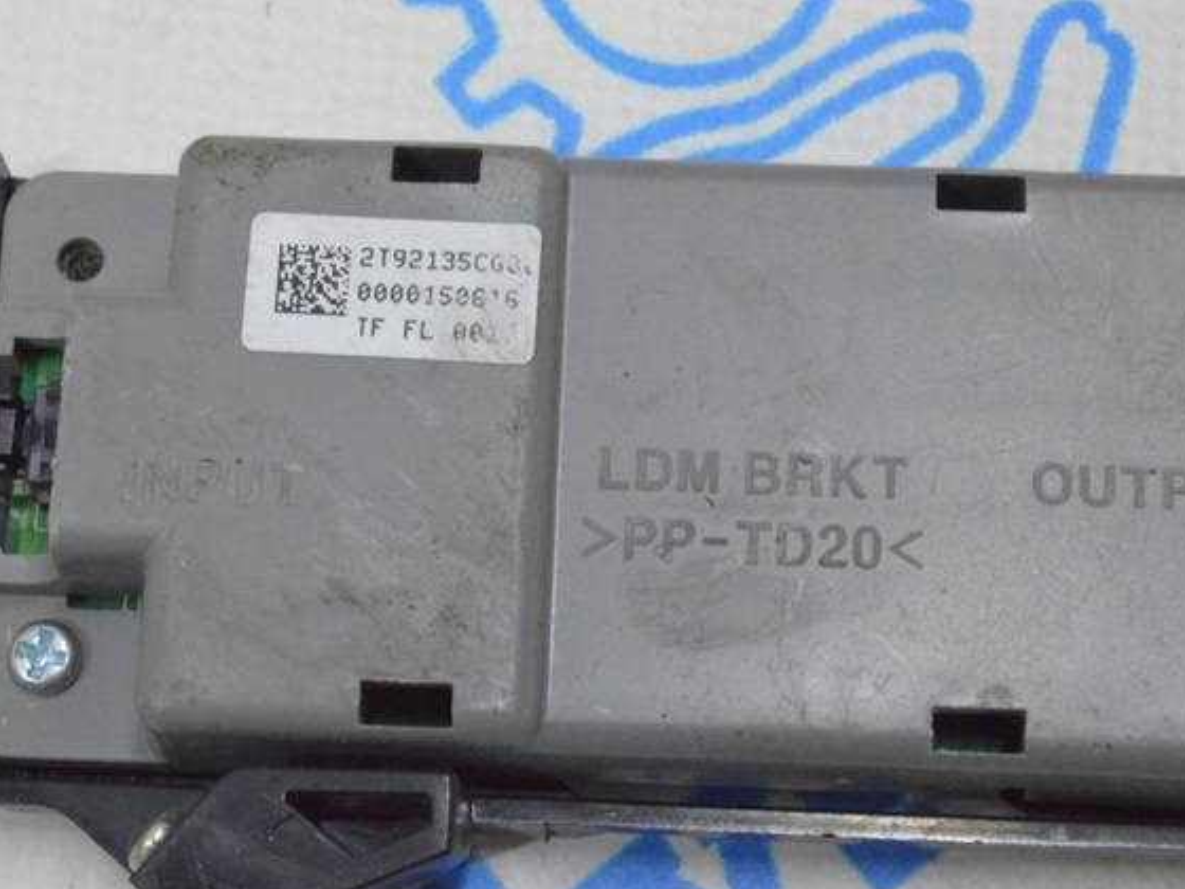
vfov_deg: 16.3
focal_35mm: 91
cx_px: 554
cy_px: 448
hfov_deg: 21.6
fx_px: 3100
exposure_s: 1/20
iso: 6400
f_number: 20
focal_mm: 55
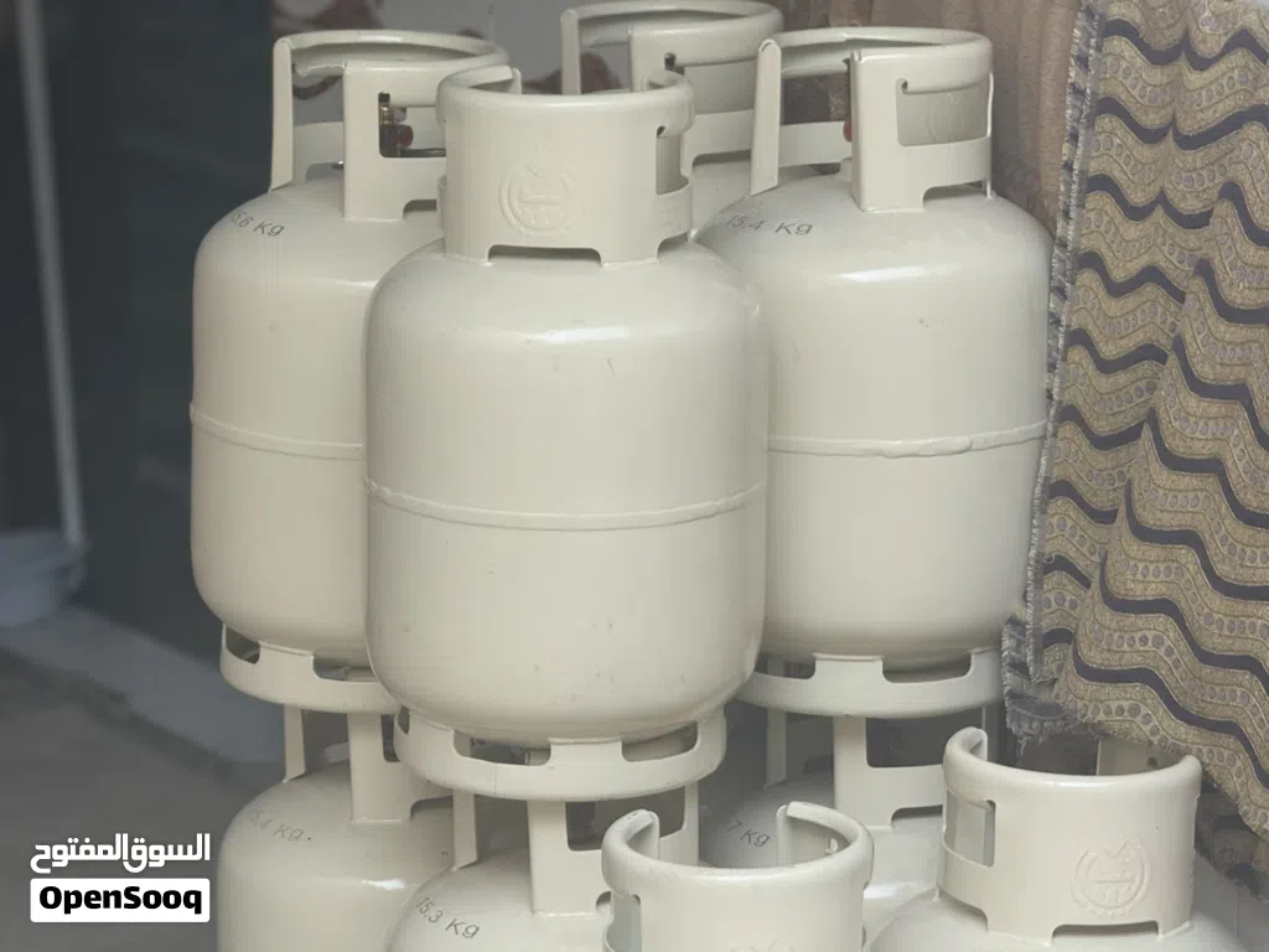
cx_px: 634
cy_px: 476
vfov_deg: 12.3
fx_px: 4399
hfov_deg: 16.4
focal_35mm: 120
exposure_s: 1/99
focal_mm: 15.66
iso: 80
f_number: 2.8
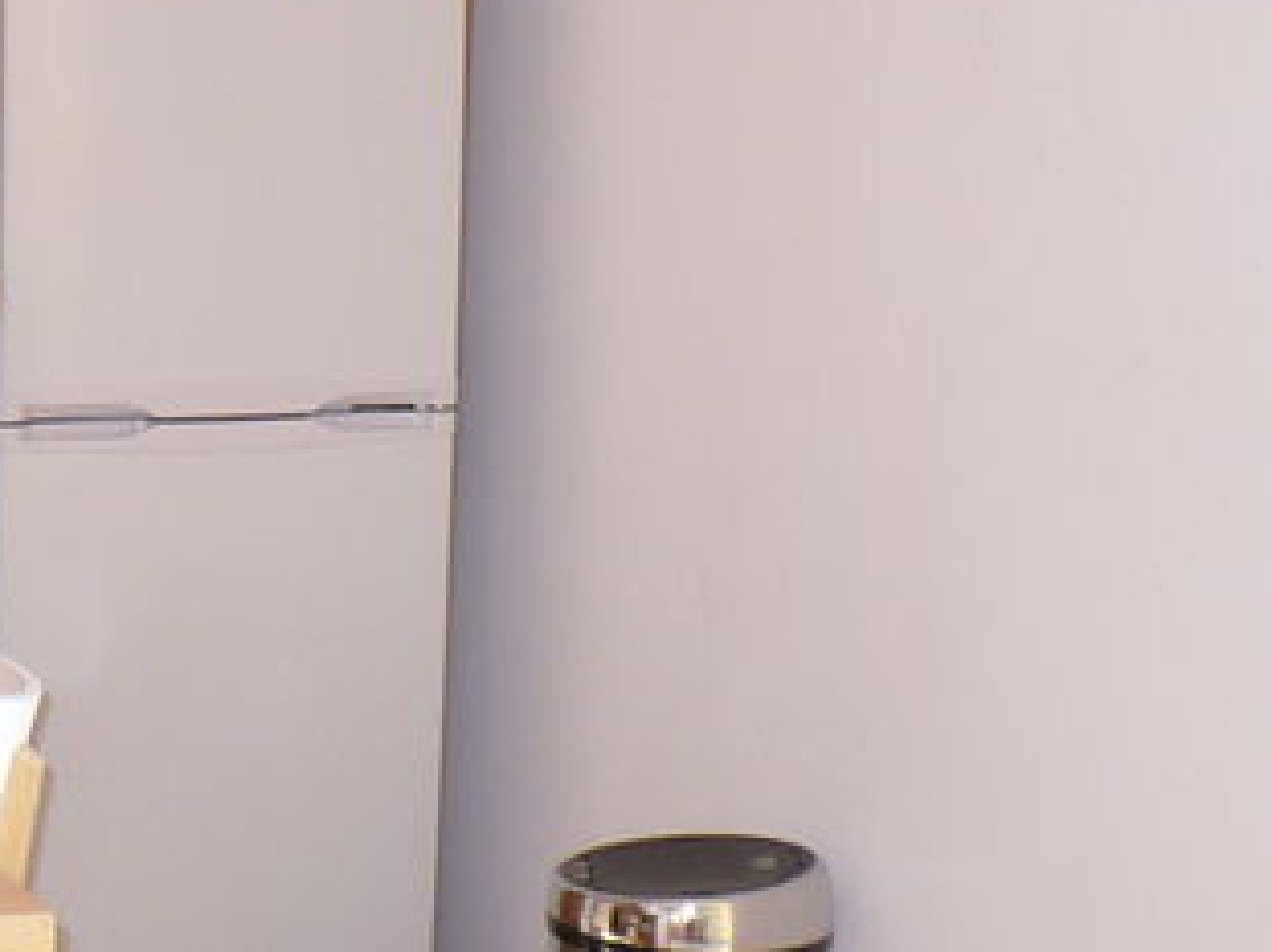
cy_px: 168
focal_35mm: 119
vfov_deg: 12.4
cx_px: -491
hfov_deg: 15.6
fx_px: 4371
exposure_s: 1/30
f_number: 2.8
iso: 160
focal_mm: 6.1
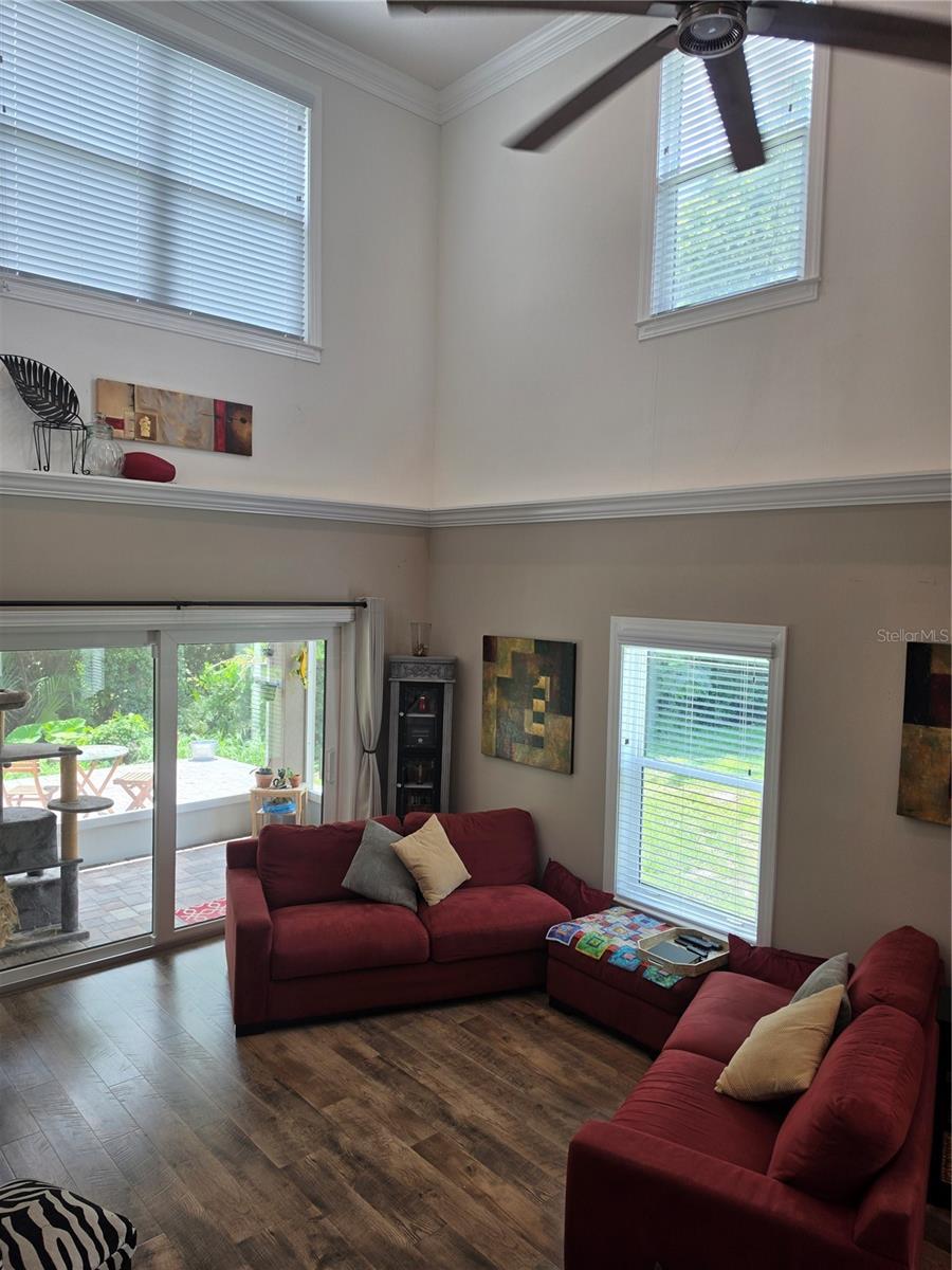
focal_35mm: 23
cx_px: 476
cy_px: 635
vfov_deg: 73.9
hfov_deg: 58.9
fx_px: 843
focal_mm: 6.5
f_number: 1.4
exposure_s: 1/120
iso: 25
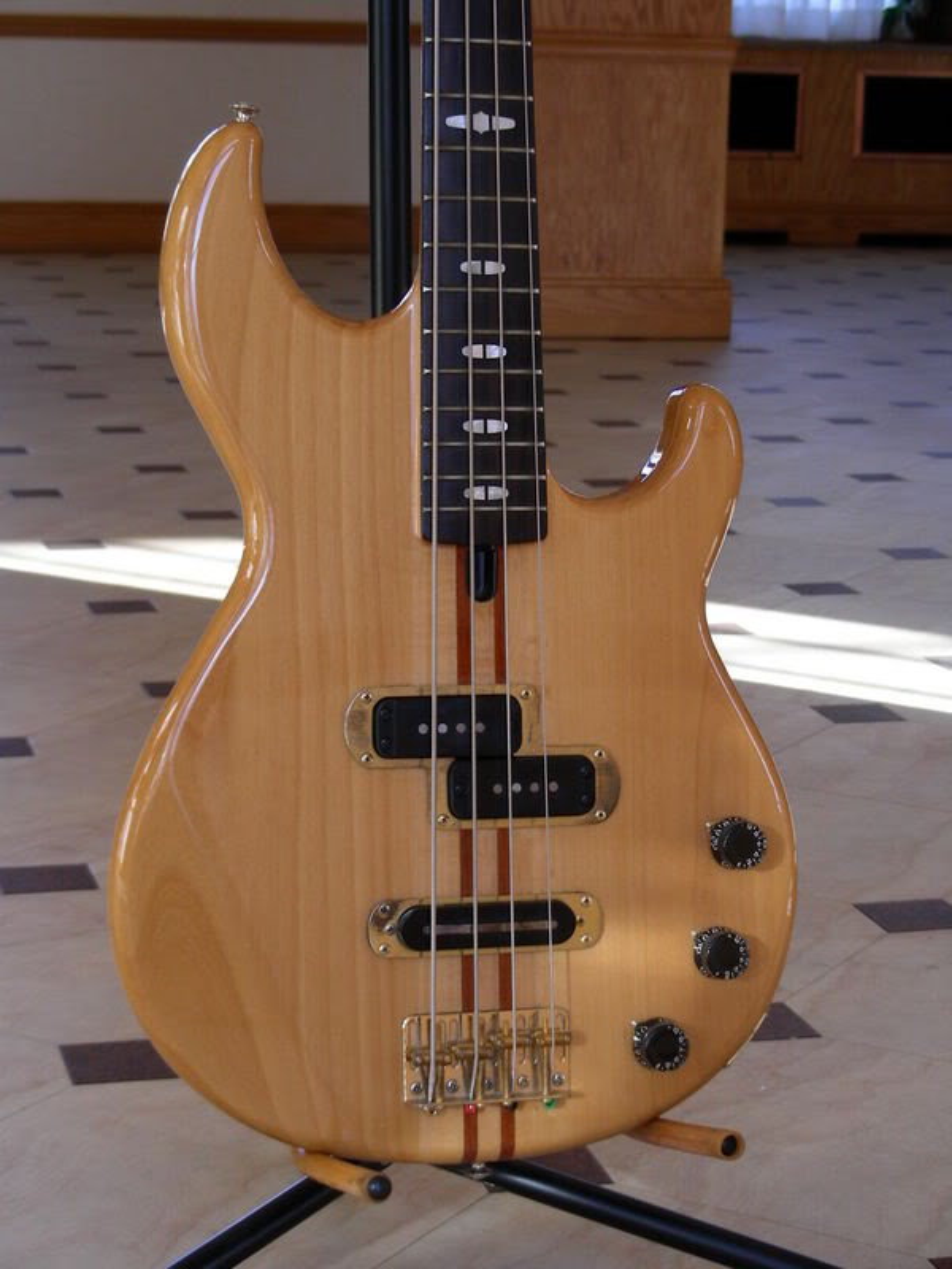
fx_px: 2897
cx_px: 476
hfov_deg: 18.7
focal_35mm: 79
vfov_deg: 24.7
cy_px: 634
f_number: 3.5
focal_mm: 13.2
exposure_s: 1/45.6
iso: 50
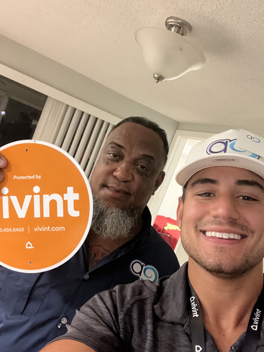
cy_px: 176
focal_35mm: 30
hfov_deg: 46.8
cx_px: 132
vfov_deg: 60.0
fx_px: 305
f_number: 2.2
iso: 800
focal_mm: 2.71
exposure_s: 1/15
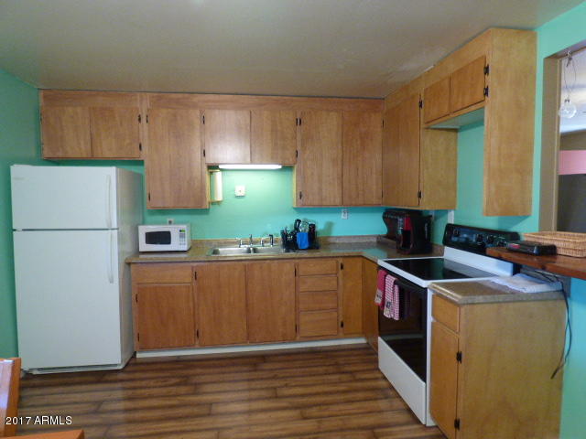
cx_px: 293
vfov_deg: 63.4
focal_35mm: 21
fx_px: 356
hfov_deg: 79.0
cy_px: 220
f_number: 2.8
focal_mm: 3.7
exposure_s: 1/15
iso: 400
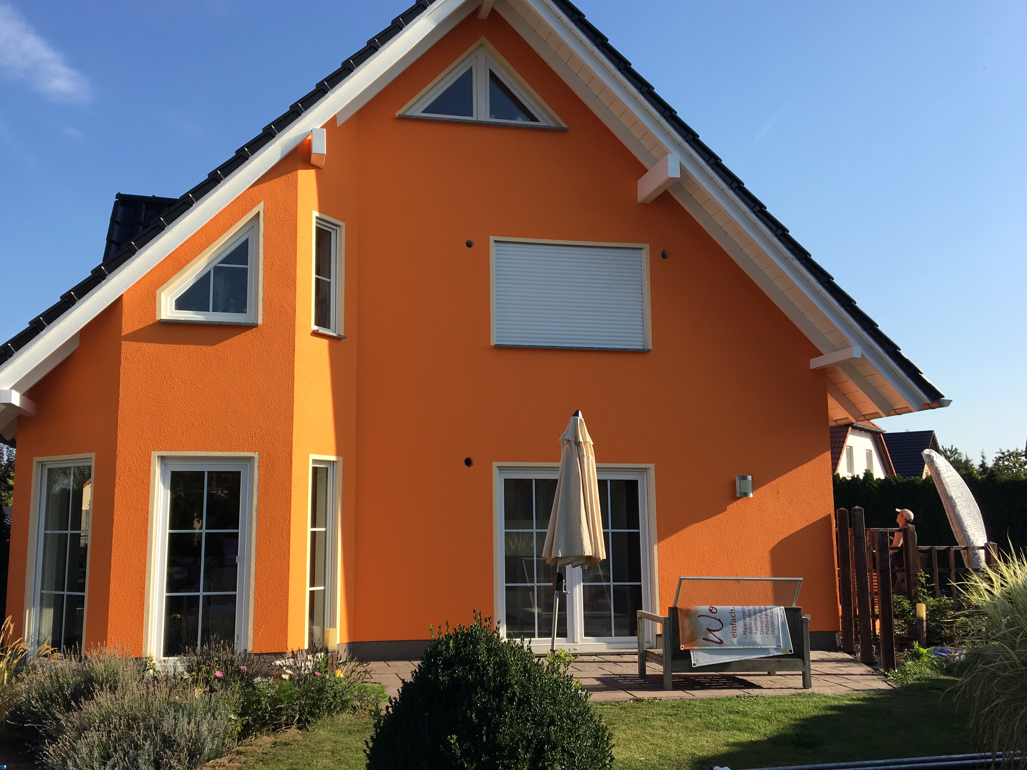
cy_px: 388
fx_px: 979
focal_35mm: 33
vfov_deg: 42.9
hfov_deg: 55.2
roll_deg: +0.2
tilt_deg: +7.5
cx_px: 451
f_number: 2.2
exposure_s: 1/1221
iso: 25
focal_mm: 4.15
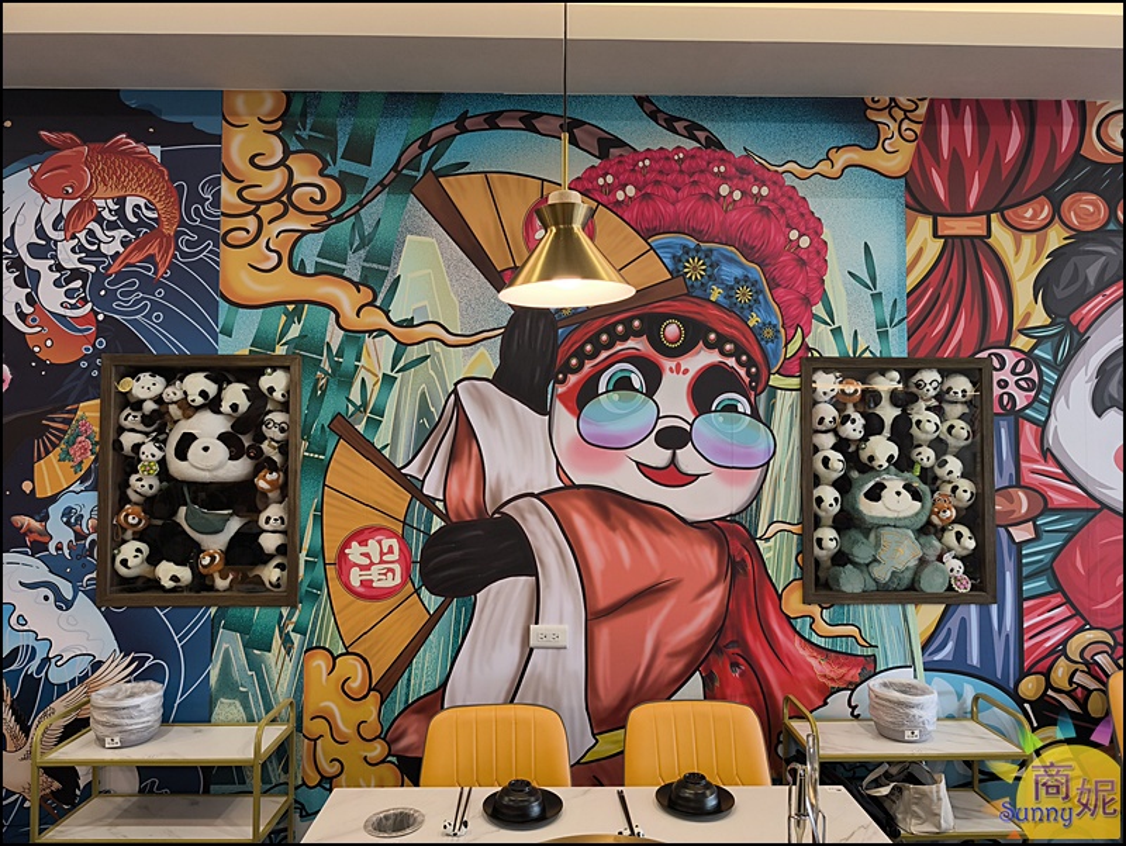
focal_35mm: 23
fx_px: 749
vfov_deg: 58.9
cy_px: 423
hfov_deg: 73.9
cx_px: 563
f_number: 1.6
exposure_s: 1/121
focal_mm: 6.57
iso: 80
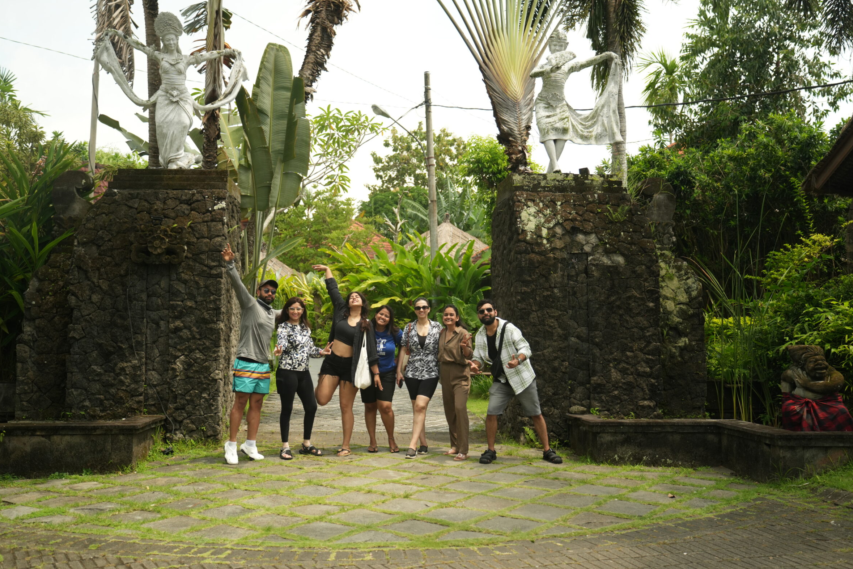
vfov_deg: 35.1
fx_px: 900
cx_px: 409
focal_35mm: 38
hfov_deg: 50.7
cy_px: 277
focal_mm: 35
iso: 500
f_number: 2.8
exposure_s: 1/500
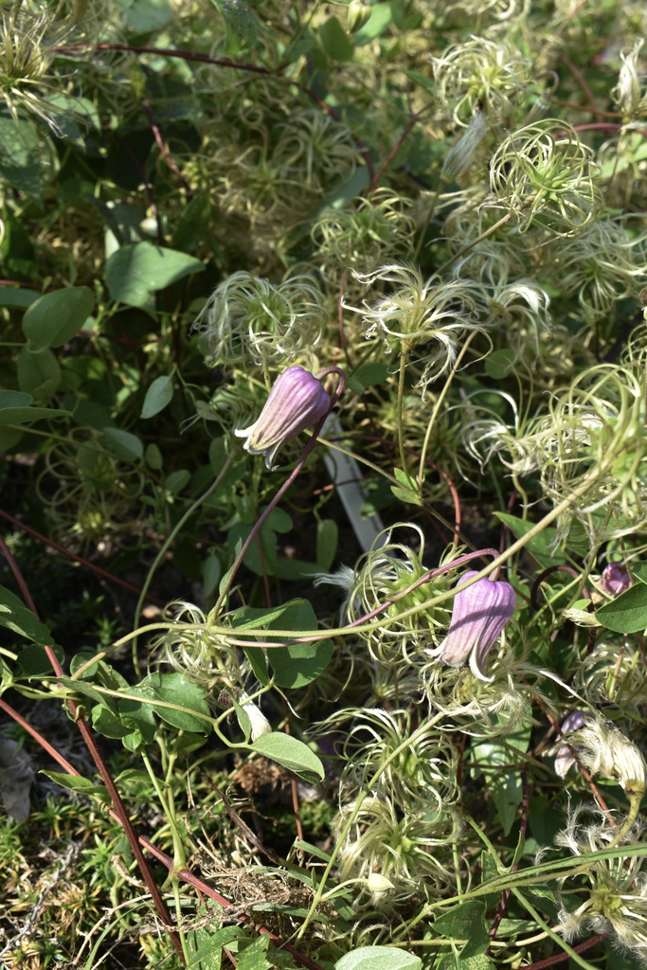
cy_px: 485
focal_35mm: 38
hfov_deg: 35.5
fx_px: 1011
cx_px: 324
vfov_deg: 51.3
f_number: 9
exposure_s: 1/320
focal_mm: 25
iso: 200
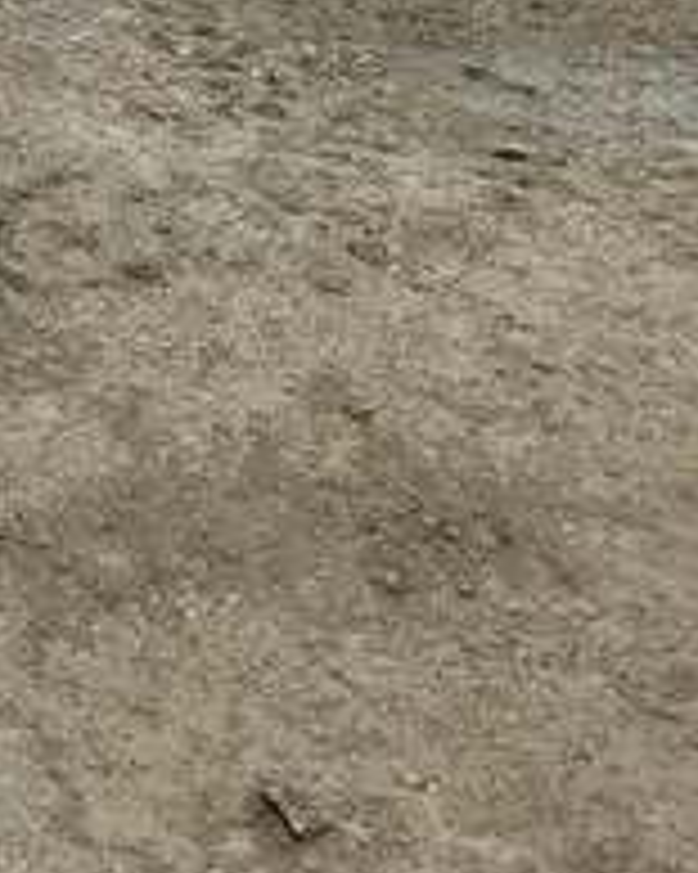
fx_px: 2481
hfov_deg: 14.3
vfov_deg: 17.4
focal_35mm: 96
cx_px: -536
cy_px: -538
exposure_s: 1/548
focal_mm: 5.4
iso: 40
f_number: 1.8
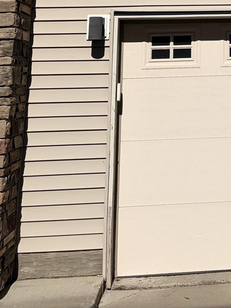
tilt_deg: +12.1
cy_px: -65
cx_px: 265
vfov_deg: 25.2
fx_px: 614
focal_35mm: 69
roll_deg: +2.1
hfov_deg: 20.2
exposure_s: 1/14493
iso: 50
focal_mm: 5.96
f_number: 1.6
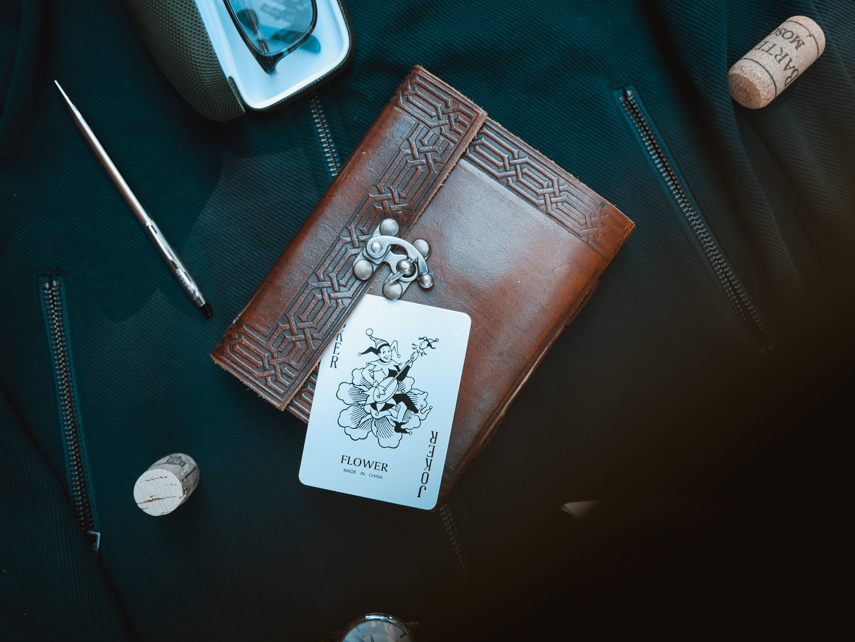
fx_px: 988
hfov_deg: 46.8
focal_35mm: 40
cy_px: 321
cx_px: 428
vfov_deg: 36.0
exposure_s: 1/320
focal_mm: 20
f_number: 1.7
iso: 200
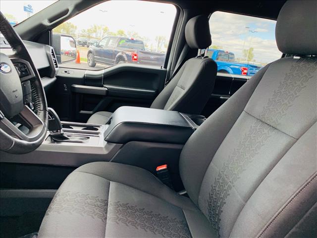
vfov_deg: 53.1
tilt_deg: -15.3
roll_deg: -10.5
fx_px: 238
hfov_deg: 67.3
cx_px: 158
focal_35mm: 26
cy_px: 119
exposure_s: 1/122
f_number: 1.8
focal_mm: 4.25
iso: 32
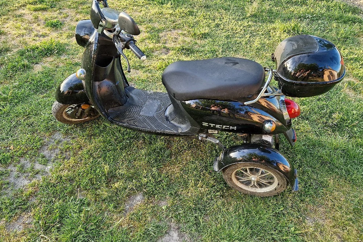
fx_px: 242
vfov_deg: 53.0
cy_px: 106
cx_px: 181
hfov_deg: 73.8
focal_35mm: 24
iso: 64
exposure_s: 1/182
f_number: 1.8
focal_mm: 5.4
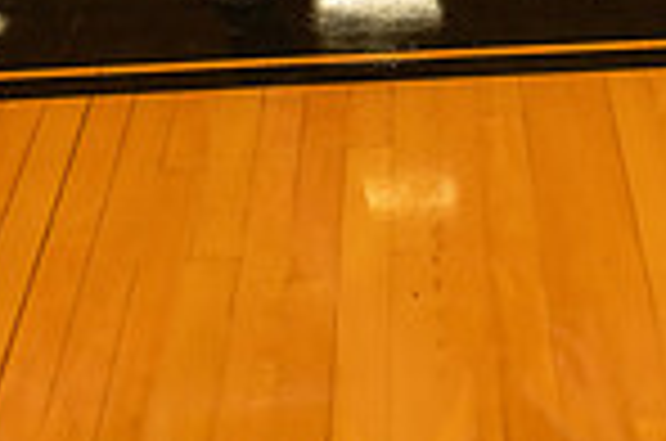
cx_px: 500
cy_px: -567
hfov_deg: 16.0
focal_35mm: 128
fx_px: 2363
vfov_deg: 9.6
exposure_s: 1/400
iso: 640
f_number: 7.1
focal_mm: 42
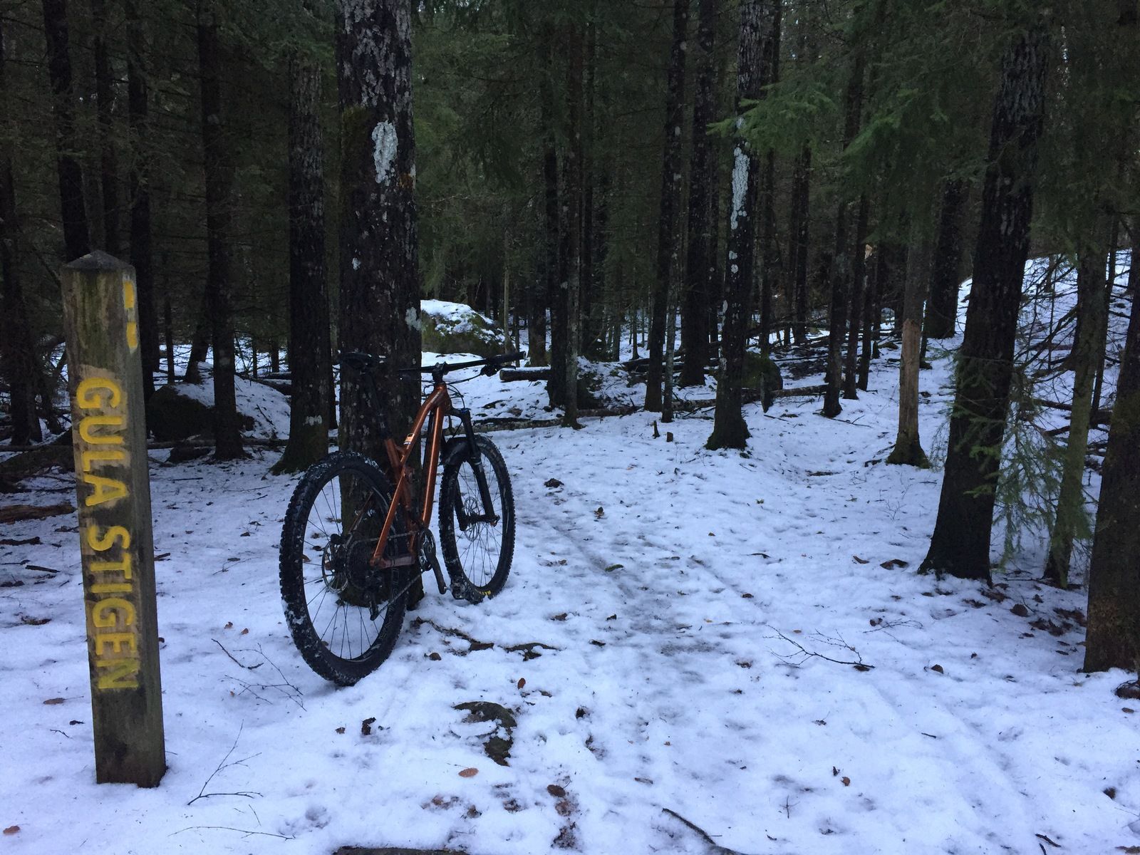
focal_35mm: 29
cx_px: 570
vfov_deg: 48.2
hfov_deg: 61.7
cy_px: 428
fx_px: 955
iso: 160
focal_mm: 4.15
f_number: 2.2
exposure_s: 1/33
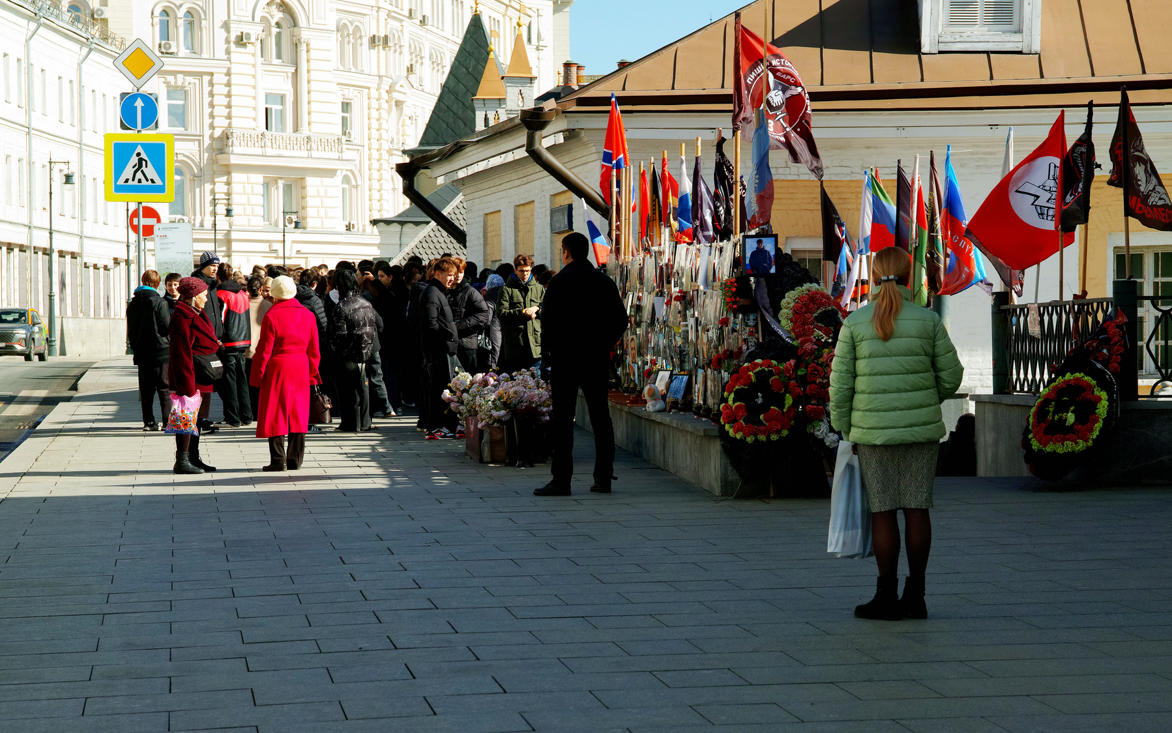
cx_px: 586
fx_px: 3194
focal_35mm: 100
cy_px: 371
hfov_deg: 20.8
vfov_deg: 13.1
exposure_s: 1/320
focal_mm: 74
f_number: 7.1
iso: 100
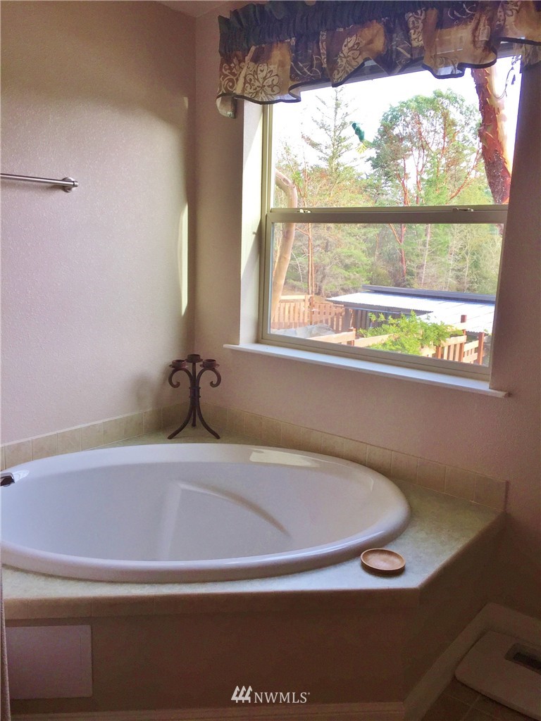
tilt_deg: -11.0
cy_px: 360
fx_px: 604
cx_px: 270
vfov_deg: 61.7
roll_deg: -1.6
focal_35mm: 29
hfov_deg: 48.2
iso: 40
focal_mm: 4.15
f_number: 2.2
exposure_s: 1/120
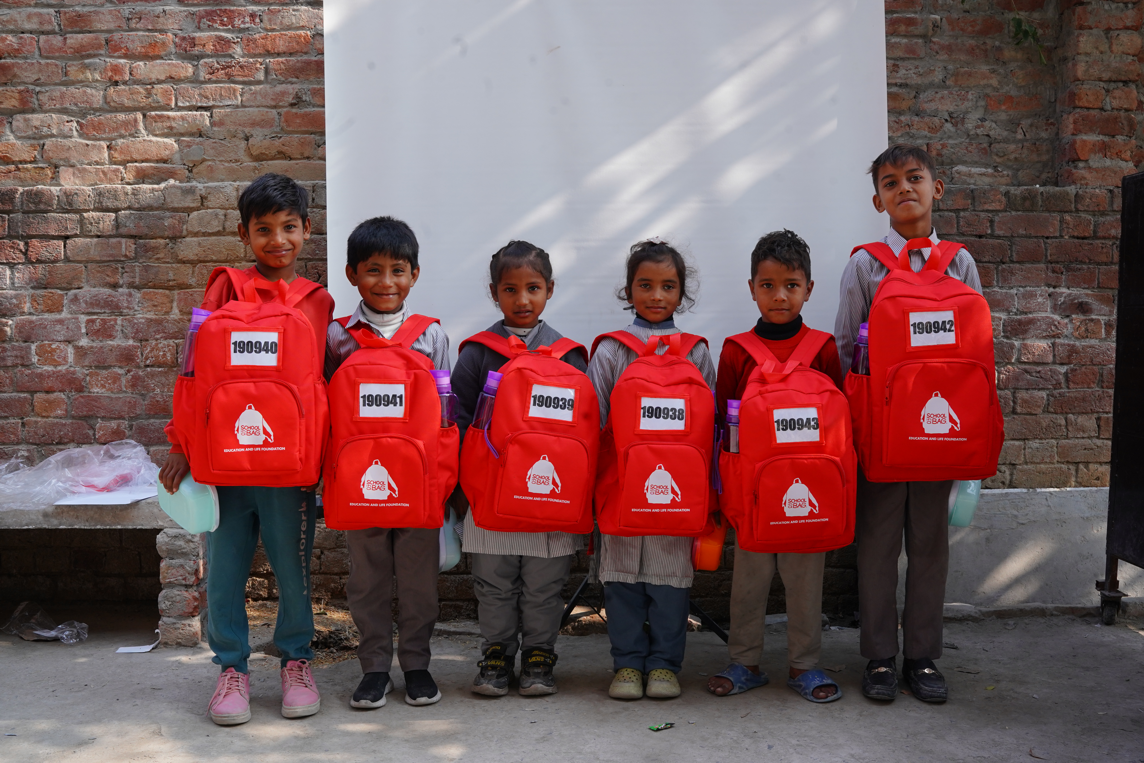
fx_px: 1112
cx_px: 572
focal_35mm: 35
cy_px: 382
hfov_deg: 54.4
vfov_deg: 37.9
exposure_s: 1/200
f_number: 11
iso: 640
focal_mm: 35
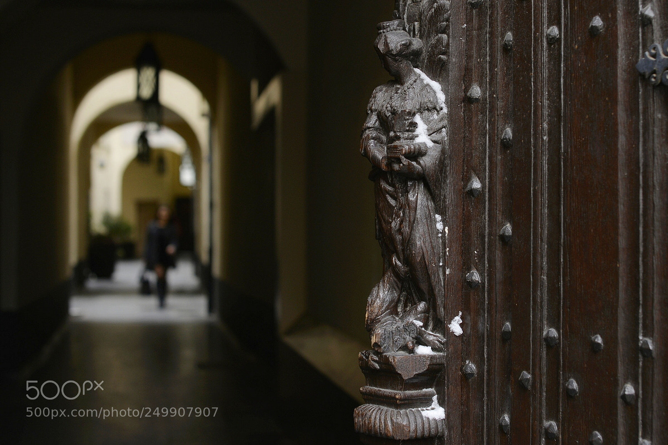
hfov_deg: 39.6
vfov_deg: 27.0
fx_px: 928
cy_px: 222
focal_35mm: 50
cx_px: 334
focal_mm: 50
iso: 200
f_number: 3.3
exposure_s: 1/30
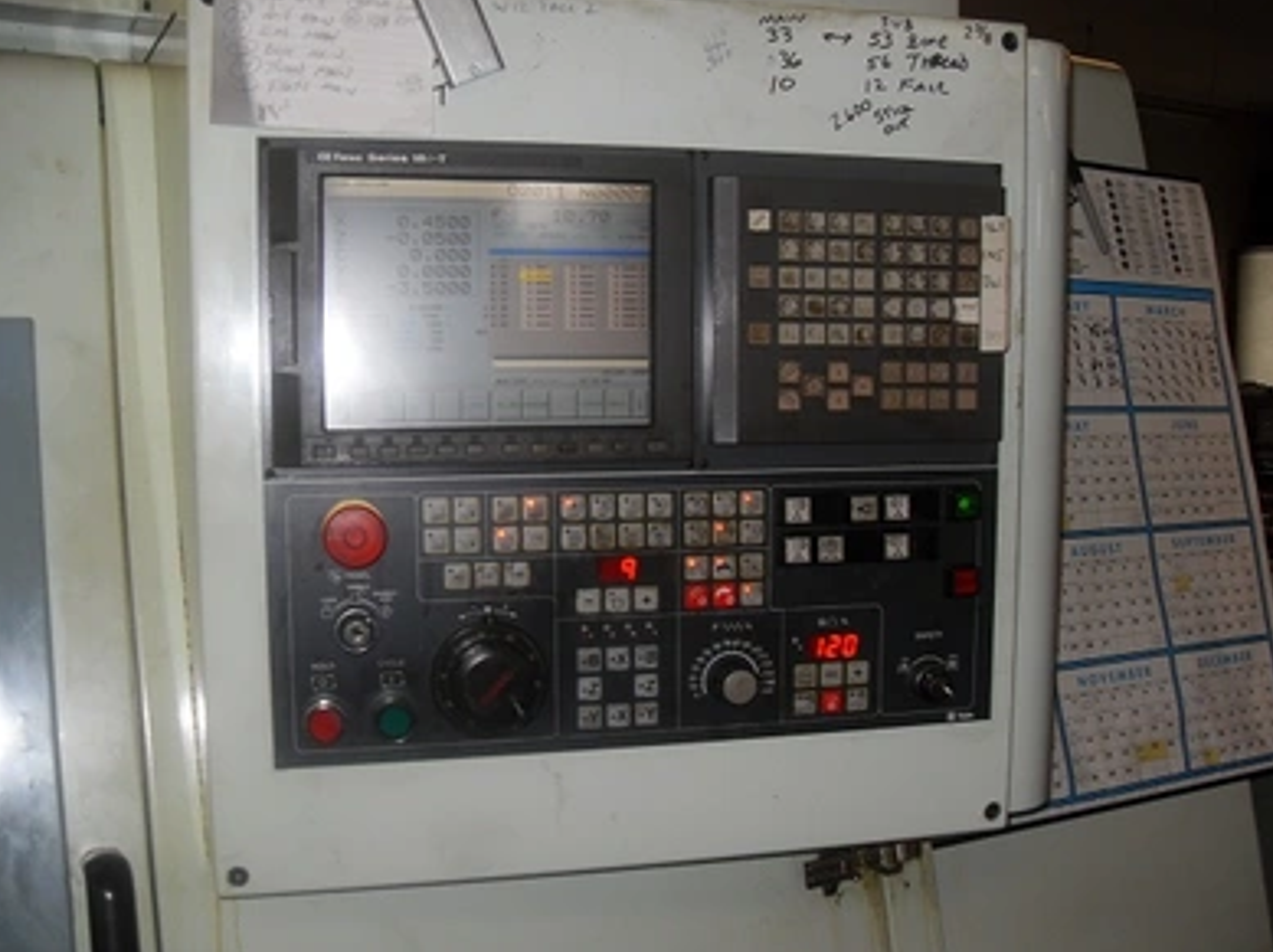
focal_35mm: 35
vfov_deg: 40.6
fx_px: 1286
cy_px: 465
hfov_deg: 52.7
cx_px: 628
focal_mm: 6.3
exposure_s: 1/45
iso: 100
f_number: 2.8
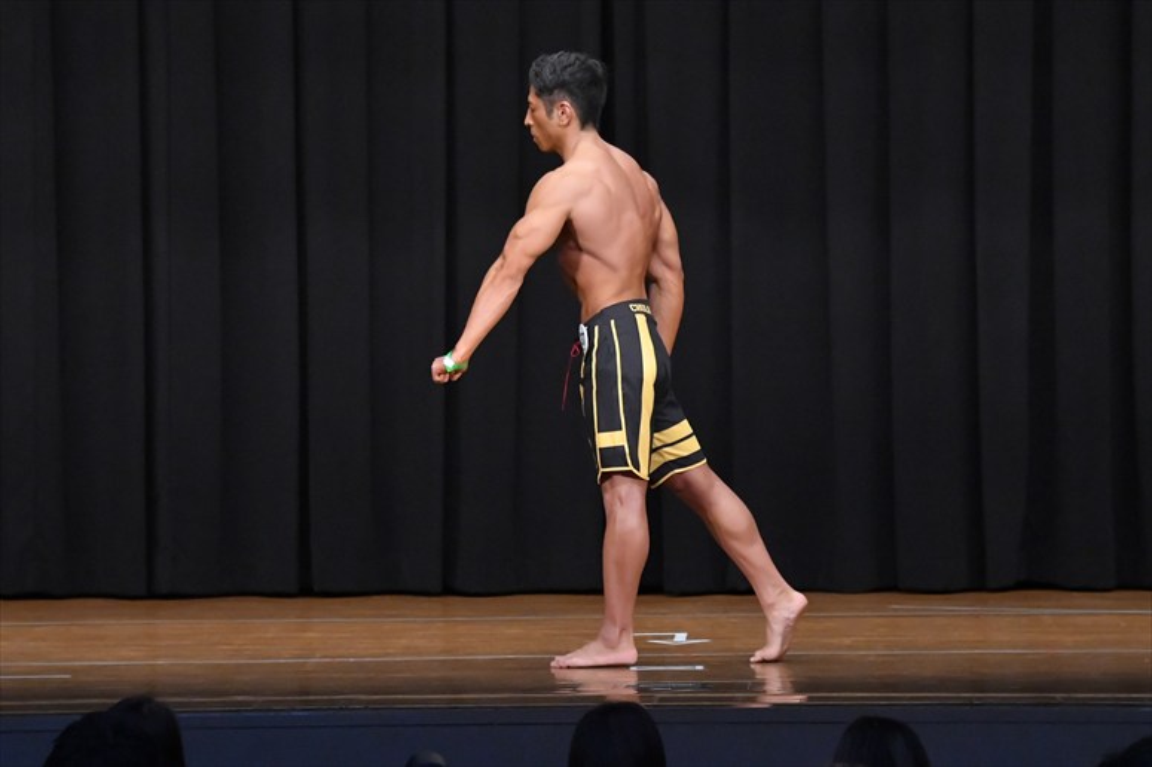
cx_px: 576
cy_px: 384
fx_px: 6941
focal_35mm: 217
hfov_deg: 9.5
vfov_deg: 6.3
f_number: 5.6
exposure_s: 1/400
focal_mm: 145
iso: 8000
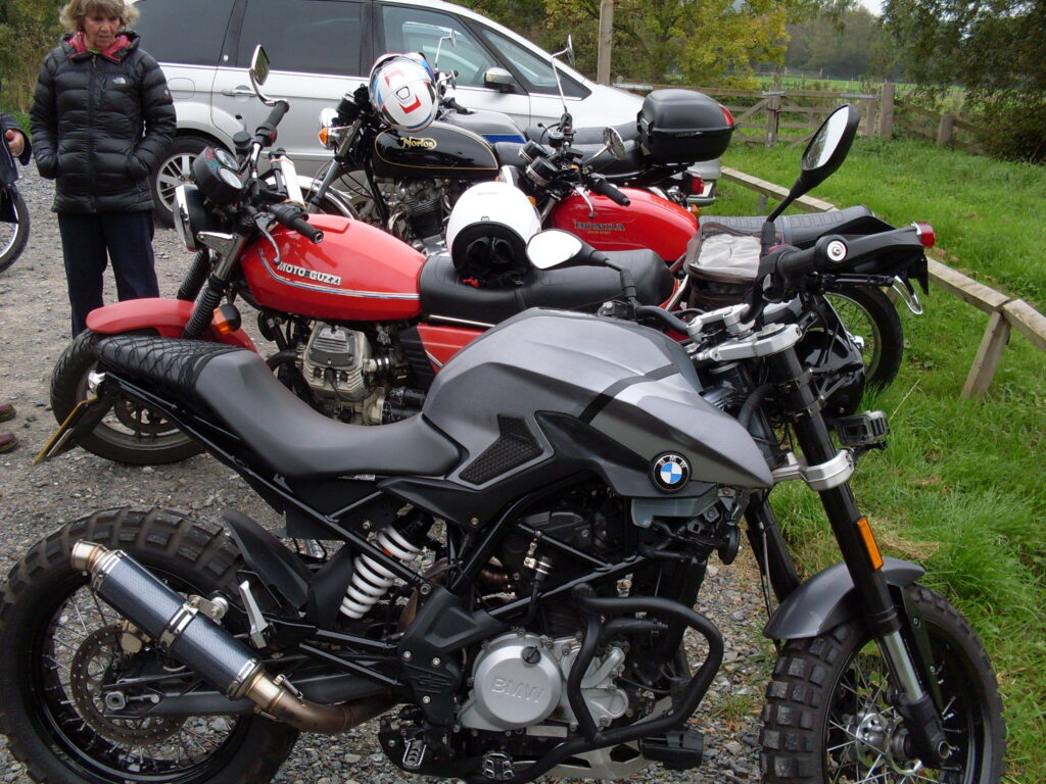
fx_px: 1148
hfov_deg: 49.0
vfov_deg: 37.7
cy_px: 392
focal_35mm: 38
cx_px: 523
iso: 80
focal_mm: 6.3
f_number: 2.8
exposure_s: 1/250
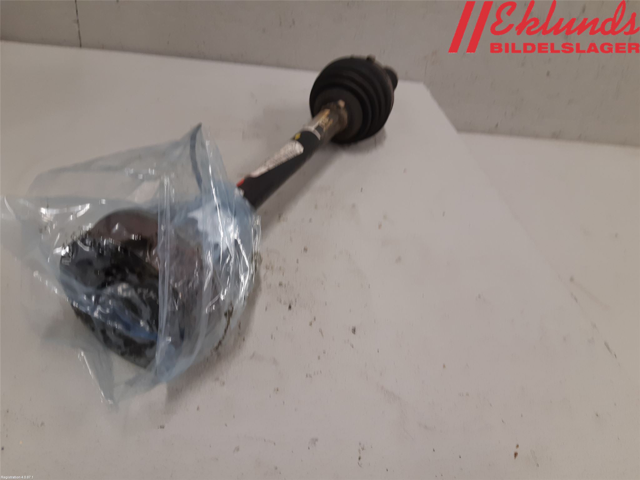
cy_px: 240
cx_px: 320
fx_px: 481
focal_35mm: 26
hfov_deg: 67.3
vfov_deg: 53.1
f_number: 1.7
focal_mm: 3.93
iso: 100
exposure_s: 1/50
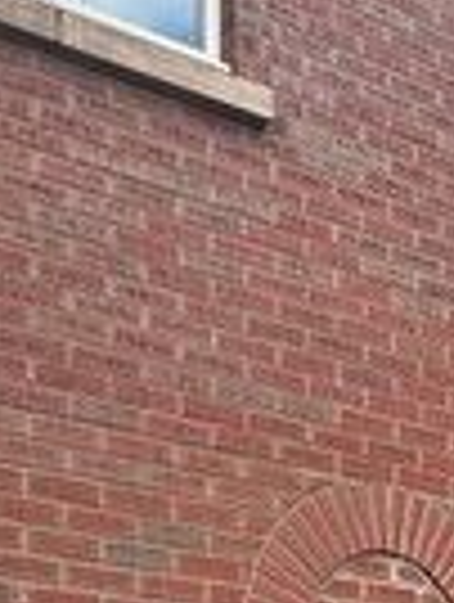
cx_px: 180
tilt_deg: +11.1
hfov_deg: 20.2
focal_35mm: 73
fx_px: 1273
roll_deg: +1.2
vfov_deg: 24.5
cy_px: 695
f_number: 2.2
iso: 40
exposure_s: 1/374
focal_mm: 2.22
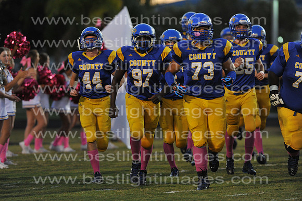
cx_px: 151
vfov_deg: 4.6
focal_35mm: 300
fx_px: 2515
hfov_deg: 6.9
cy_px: 100
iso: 3200
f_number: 4
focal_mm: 300
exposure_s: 1/640
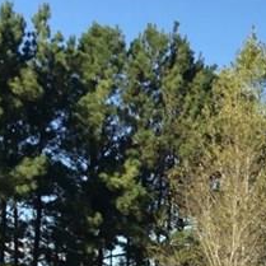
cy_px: 400
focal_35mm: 134
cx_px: 505
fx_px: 1165
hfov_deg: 11.8
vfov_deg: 12.4
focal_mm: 3.3
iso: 25
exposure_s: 1/936
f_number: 2.4
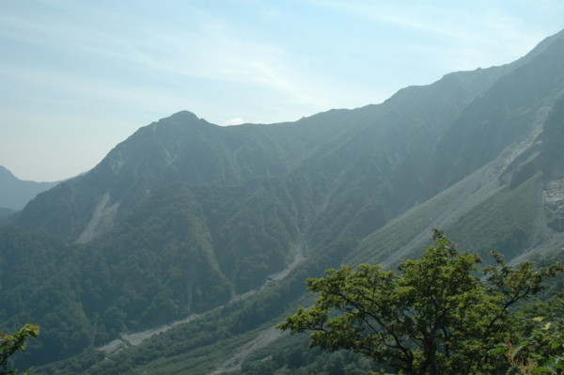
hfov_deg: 51.3
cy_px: 188
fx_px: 587
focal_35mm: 38
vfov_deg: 35.4
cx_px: 282
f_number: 13
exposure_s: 1/640
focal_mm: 25
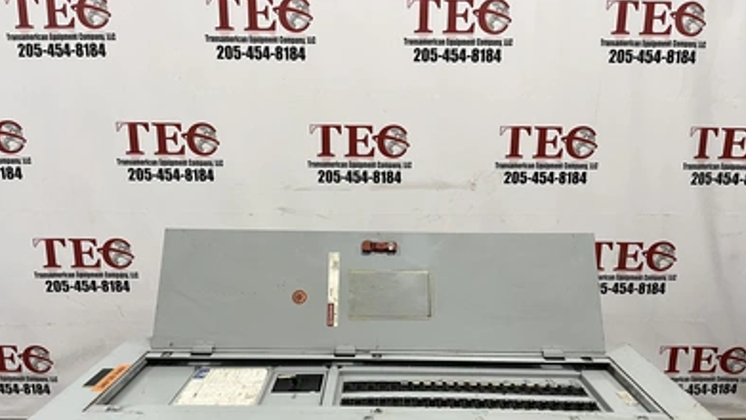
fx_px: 574
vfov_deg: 39.7
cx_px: 380
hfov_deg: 66.1
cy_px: 281
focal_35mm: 29
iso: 160
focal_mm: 5.1
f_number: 1.6
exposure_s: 1/60
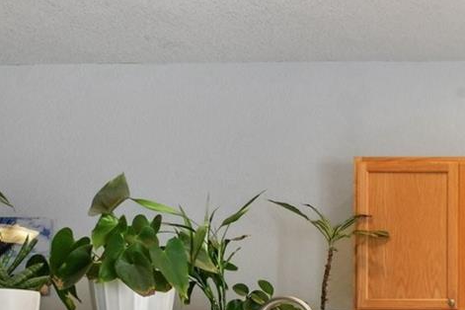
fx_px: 659
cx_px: 647
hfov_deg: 29.1
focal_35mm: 51
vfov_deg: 24.2
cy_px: 366
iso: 400
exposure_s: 1/20
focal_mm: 15
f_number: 11
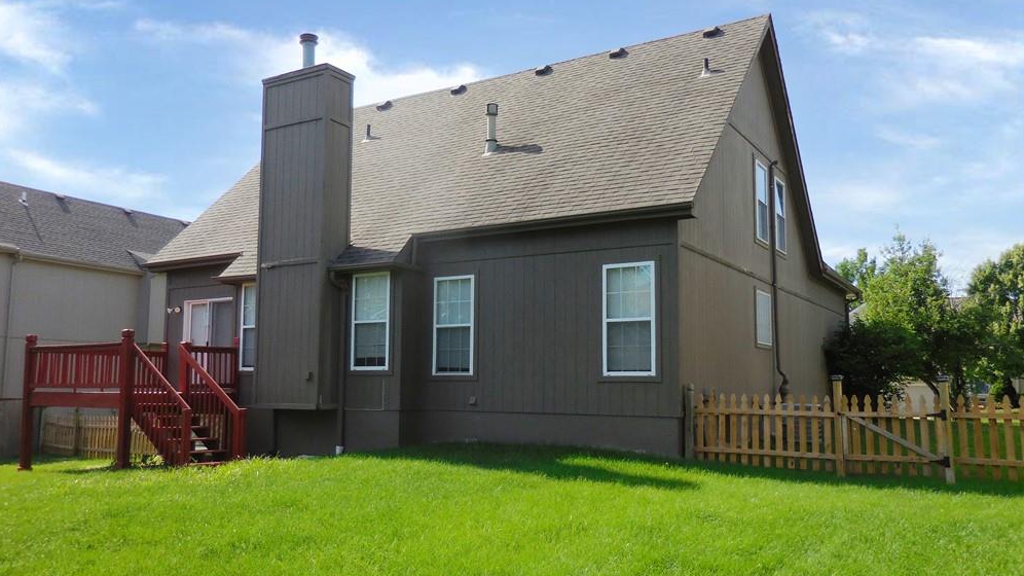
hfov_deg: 67.9
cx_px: 505
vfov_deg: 41.5
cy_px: 304
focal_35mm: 28
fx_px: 760
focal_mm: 4.5
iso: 125
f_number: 3.3
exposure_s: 1/1000
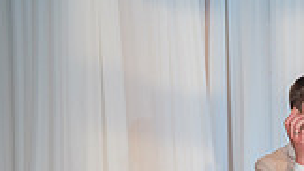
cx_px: 520
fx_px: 1515
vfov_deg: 6.2
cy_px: 360
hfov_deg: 10.8
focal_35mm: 188
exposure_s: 1/250
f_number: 1.8
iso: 125
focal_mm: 50
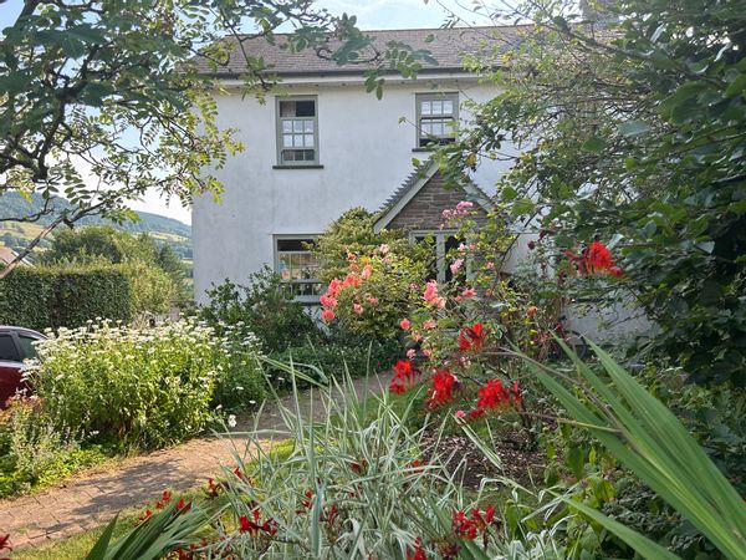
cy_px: 280
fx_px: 560
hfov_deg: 67.3
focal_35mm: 26
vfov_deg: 53.1
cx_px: 373
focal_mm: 5.7
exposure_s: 1/866
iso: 50
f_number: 1.5
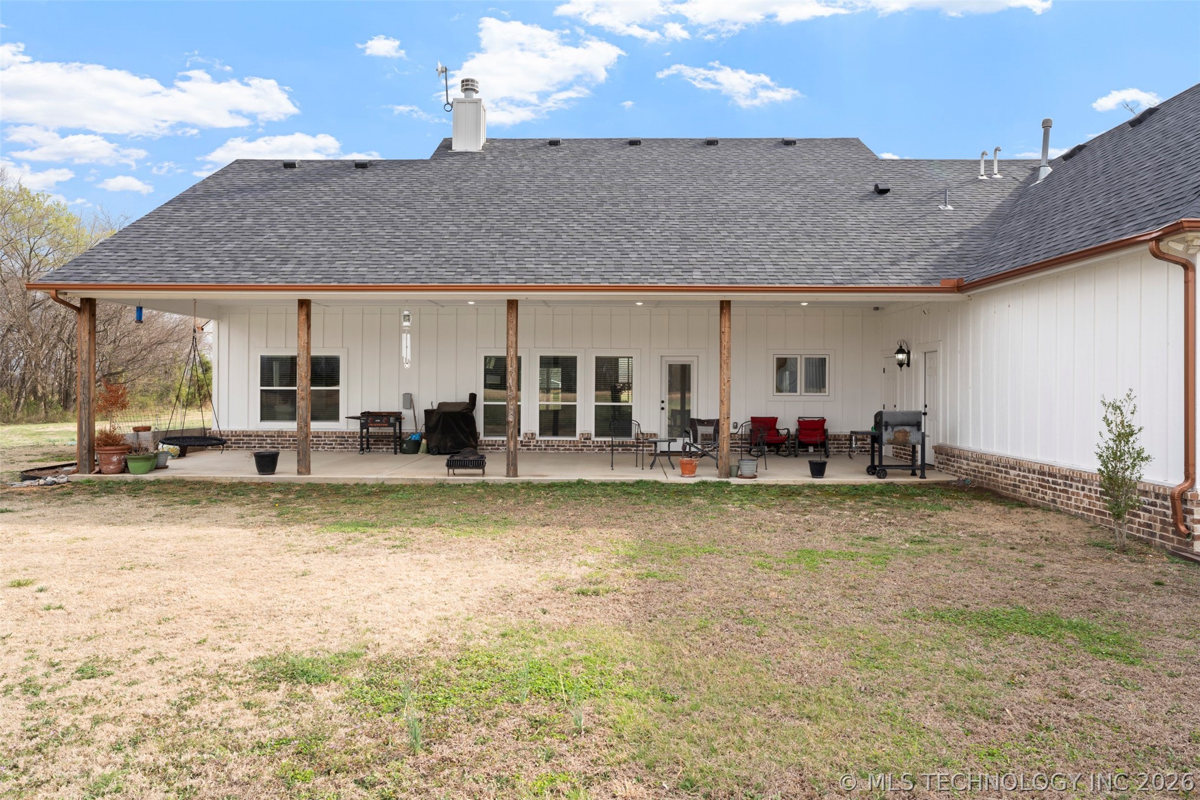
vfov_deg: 55.9
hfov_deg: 77.1
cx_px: 600
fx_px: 753
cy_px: 400
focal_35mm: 23
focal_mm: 22.6
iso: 160
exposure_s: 1/100
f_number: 8
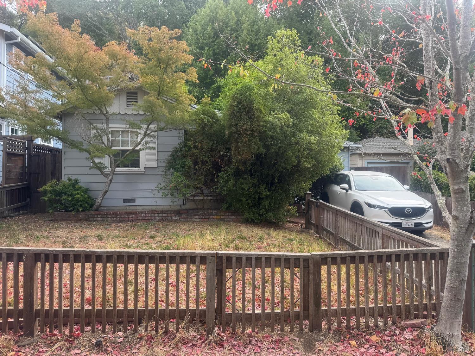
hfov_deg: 71.6
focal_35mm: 24
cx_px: 238
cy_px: 178
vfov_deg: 56.8
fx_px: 329
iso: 80
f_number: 1.78
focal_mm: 6.76
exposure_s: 1/522
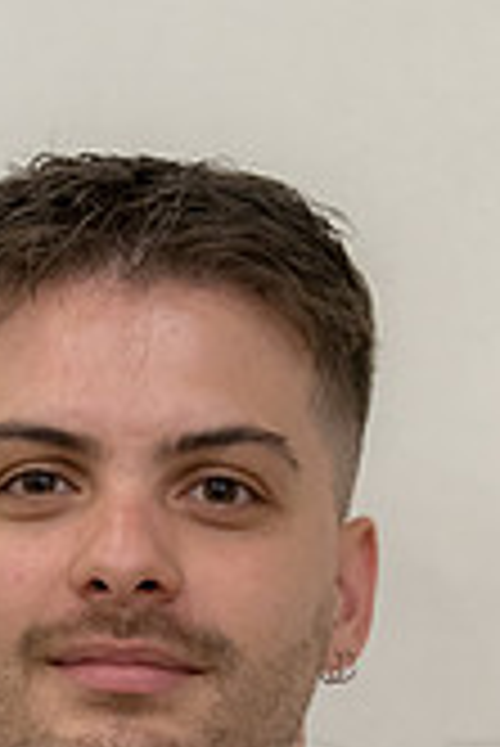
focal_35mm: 477
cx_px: 36
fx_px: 9916
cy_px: 860
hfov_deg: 2.9
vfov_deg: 4.3
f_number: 4
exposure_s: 1/80
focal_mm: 176
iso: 5000
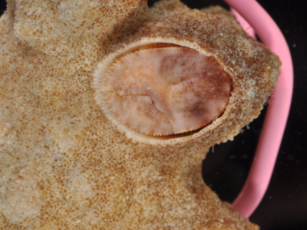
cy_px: 115
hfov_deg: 20.0
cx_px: 148
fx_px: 869
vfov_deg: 15.1
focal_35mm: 98
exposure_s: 1/200
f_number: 29
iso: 200
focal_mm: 60
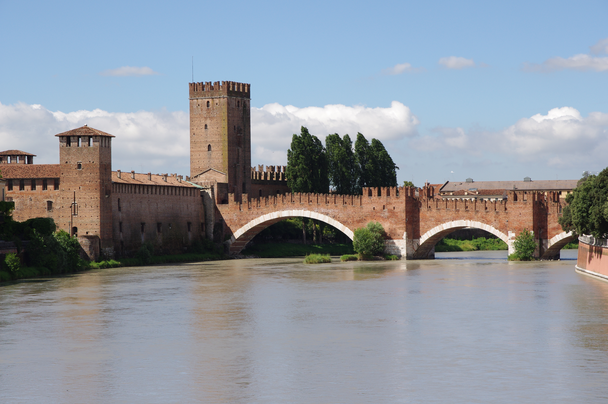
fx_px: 1771
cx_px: 304
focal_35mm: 105
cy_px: 202
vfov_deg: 13.0
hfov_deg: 19.5
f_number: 8
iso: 200
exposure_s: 1/400
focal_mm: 70
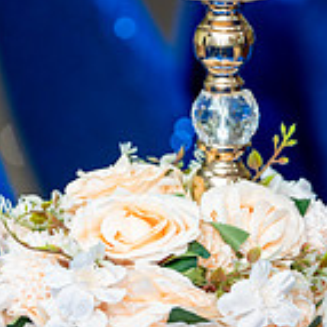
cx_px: 167
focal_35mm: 434
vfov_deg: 4.0
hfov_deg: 4.0
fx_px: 4638
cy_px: 75
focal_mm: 162
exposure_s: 1/160
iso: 500
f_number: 2.8
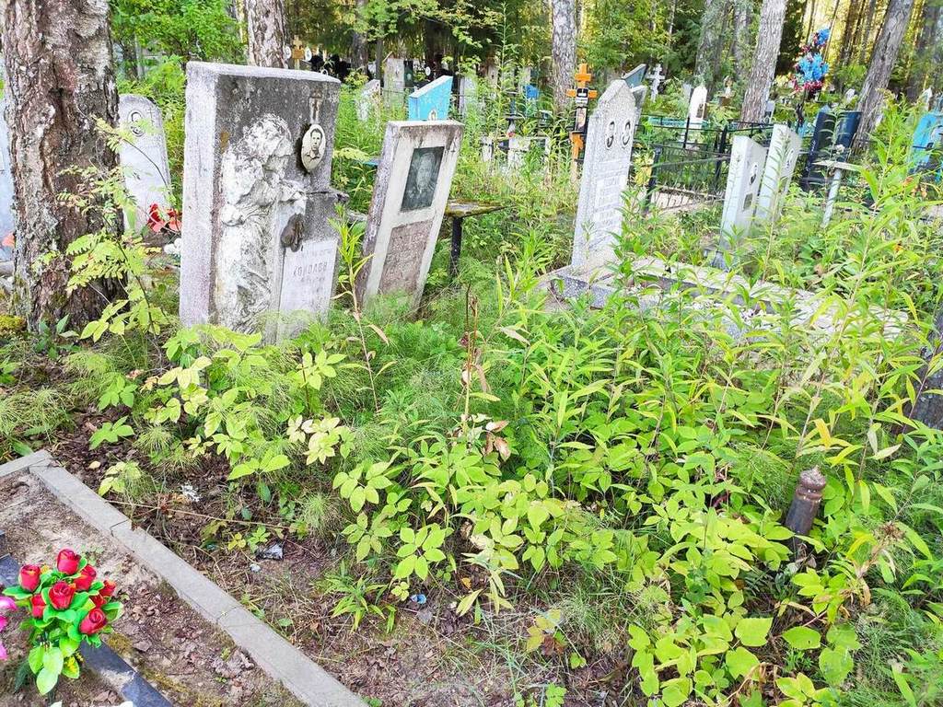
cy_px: 354
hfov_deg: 67.3
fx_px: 708
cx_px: 472
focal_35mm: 26
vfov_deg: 53.1
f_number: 1.75
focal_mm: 4.77
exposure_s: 1/60
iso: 203
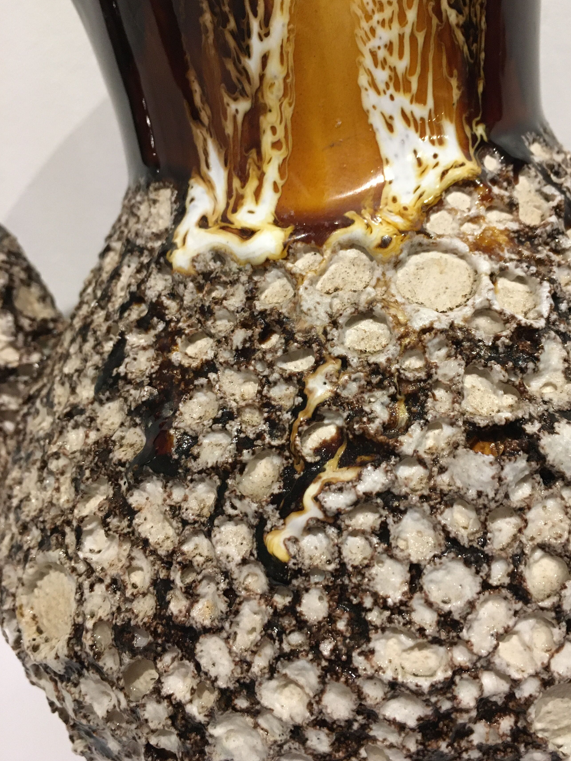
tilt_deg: -11.3
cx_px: 332
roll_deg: +9.0
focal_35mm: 34
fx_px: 748
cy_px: 345
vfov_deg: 53.9
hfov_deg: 41.7
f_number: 2.2
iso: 200
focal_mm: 4.15
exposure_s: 1/20
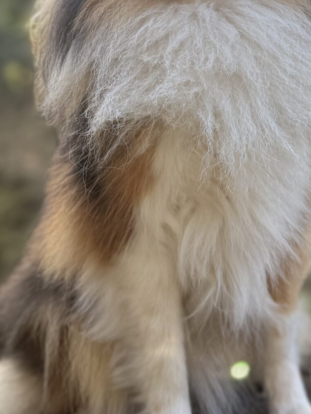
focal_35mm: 61
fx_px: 731
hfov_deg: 23.9
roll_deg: +1.6
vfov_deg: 30.5
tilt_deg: +0.6
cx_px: 216
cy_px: 53
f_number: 1.78
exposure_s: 1/607
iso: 100
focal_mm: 6.76
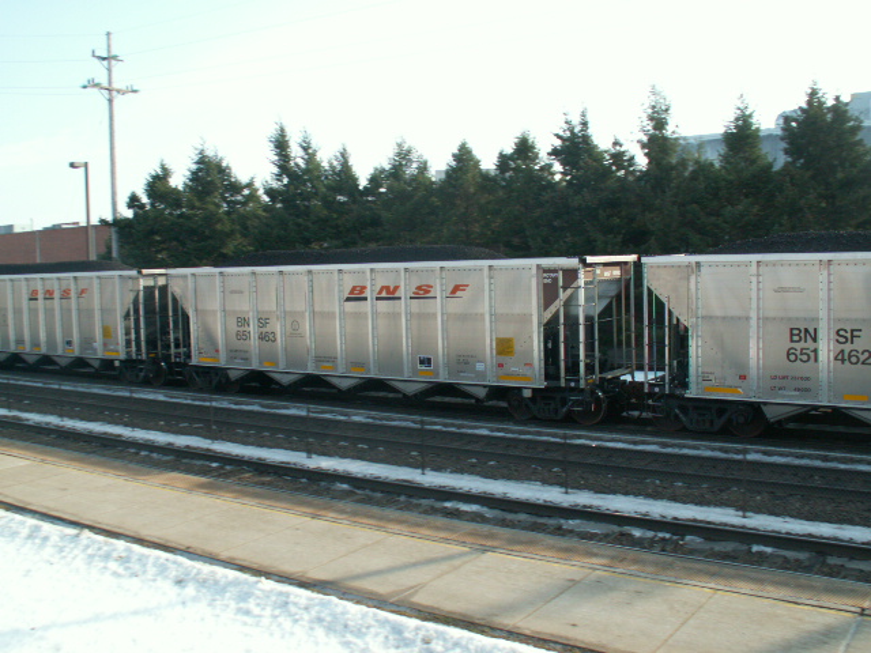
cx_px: 436
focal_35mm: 35
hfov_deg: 52.6
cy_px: 326
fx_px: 881
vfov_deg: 40.7
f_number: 3.5
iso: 64
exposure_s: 1/250
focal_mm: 5.86
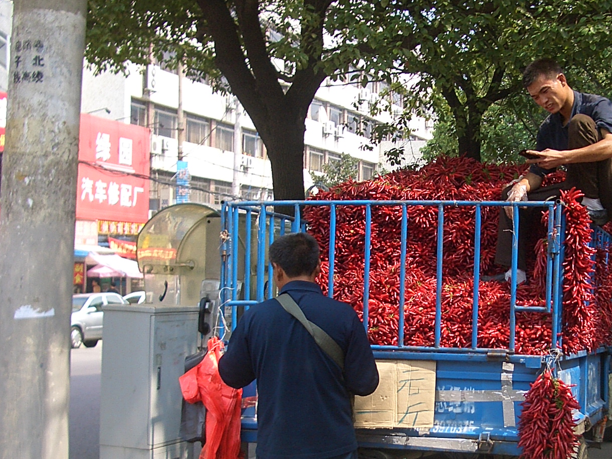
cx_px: 410
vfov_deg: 21.1
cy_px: 359
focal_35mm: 69
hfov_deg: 28.0
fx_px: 1220
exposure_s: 1/320
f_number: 2.8
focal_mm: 6.8
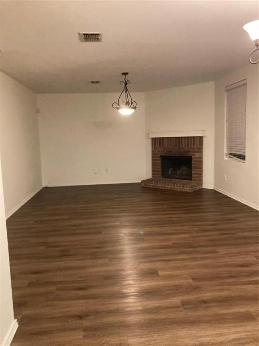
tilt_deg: -3.5
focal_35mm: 28
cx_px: 130
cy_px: 173
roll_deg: +2.8
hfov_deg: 49.7
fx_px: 279
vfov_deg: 63.4
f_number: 1.8
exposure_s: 1/30
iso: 320
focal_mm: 3.99
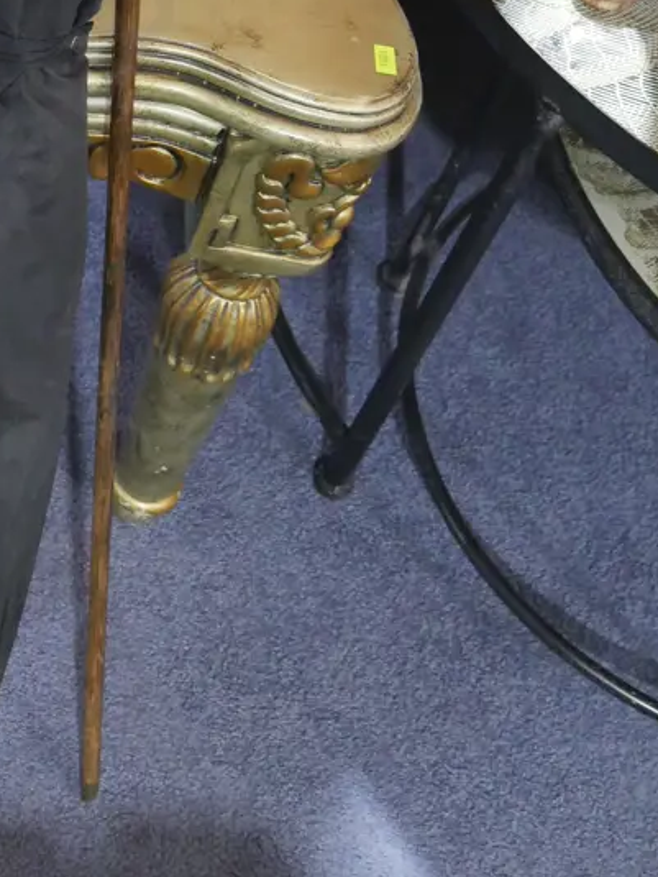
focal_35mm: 69
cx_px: 92
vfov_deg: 27.0
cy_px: 62
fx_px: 1747
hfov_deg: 21.0
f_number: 4
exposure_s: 1/60
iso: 3200
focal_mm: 18
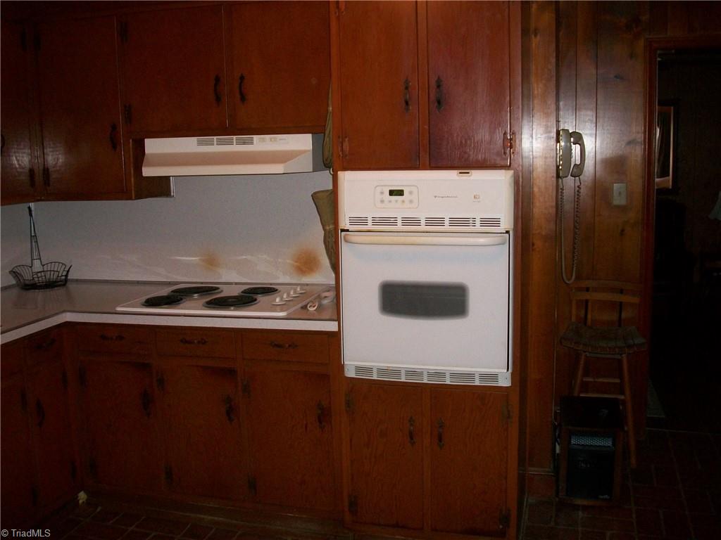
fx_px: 667
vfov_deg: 44.2
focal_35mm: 32
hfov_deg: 56.8
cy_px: 270
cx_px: 360
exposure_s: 1/60
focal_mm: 5.7
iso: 160
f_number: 2.9
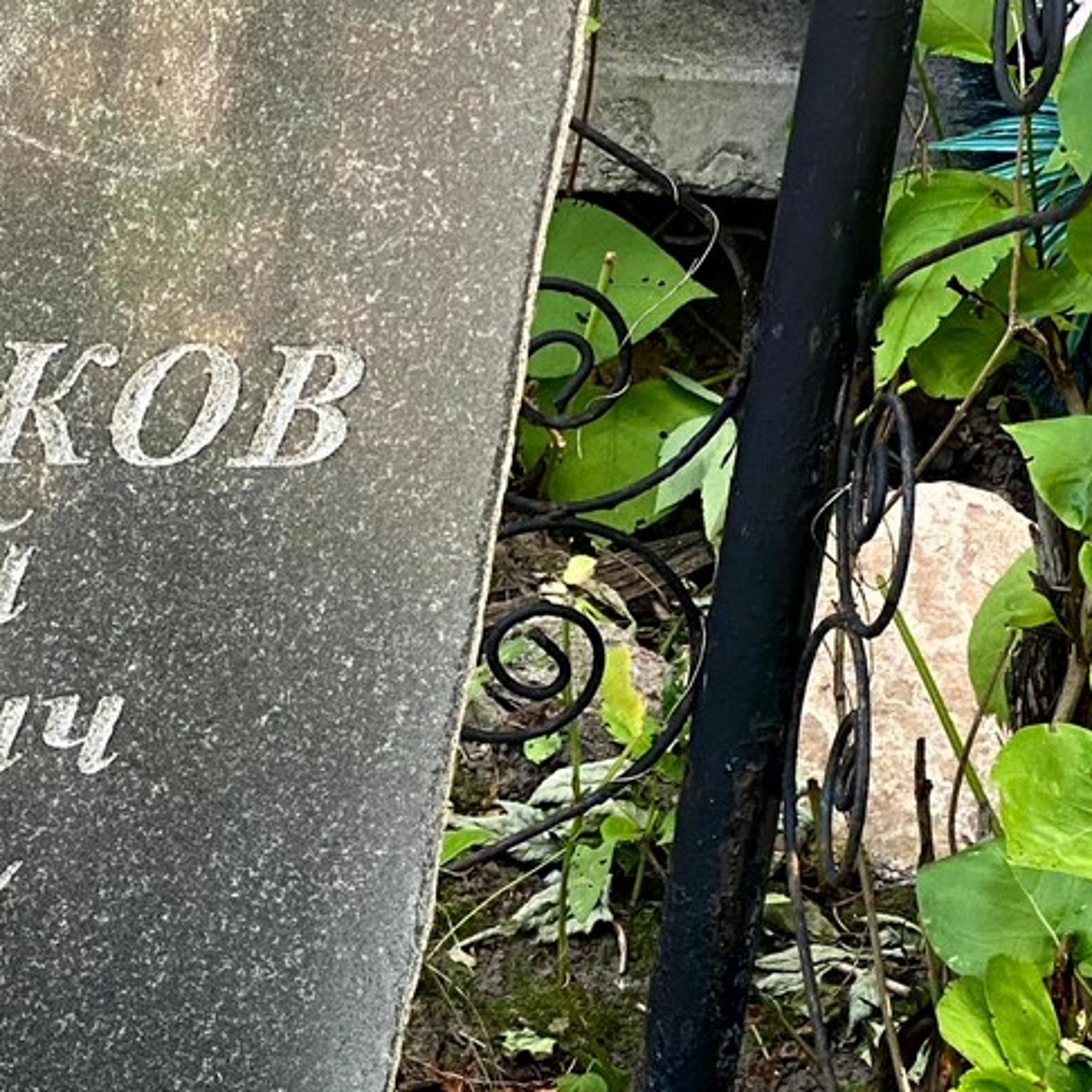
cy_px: 699
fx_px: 4854
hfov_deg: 12.4
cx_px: -338
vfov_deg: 12.8
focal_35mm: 136
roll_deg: -3.7
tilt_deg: -24.7
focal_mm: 6
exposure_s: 1/122
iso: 40
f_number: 2
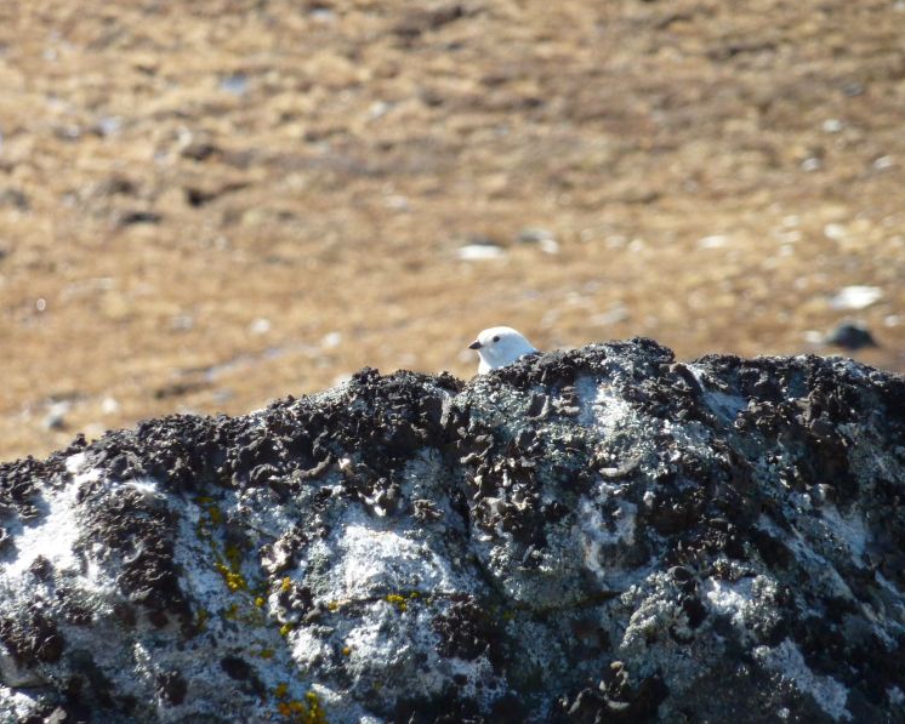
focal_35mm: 314
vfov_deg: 4.9
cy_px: 363
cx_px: 465
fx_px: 8411
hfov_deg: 6.2
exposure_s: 1/320
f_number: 4.9
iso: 160
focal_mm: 49.2
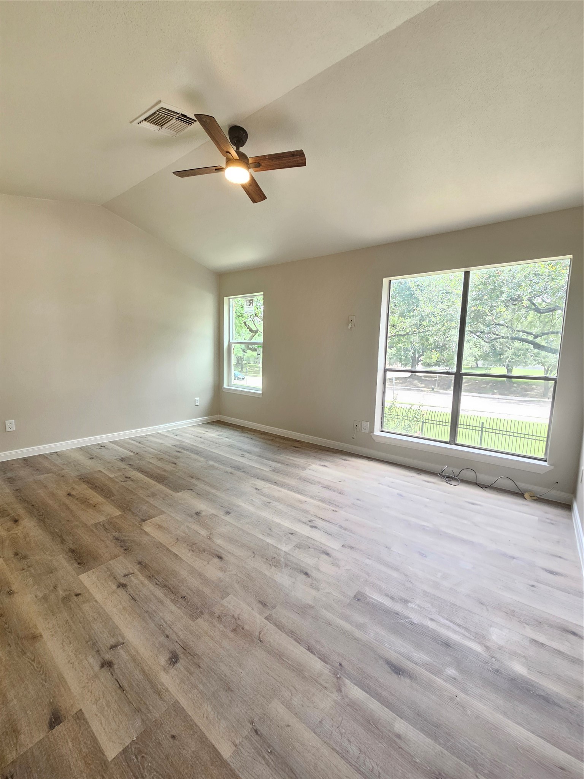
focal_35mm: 13
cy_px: 390
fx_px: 292
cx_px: 292
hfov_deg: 89.9
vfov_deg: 106.2
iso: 125
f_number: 2.2
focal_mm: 2.2
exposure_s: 1/60
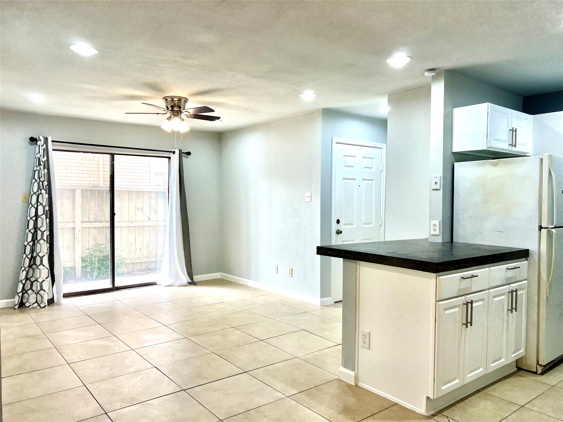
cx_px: 282
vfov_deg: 53.1
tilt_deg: -2.5
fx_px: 423
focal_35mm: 26
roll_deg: -1.0
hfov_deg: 67.3
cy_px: 211
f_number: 1.5
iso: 40
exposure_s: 1/120
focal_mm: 5.7
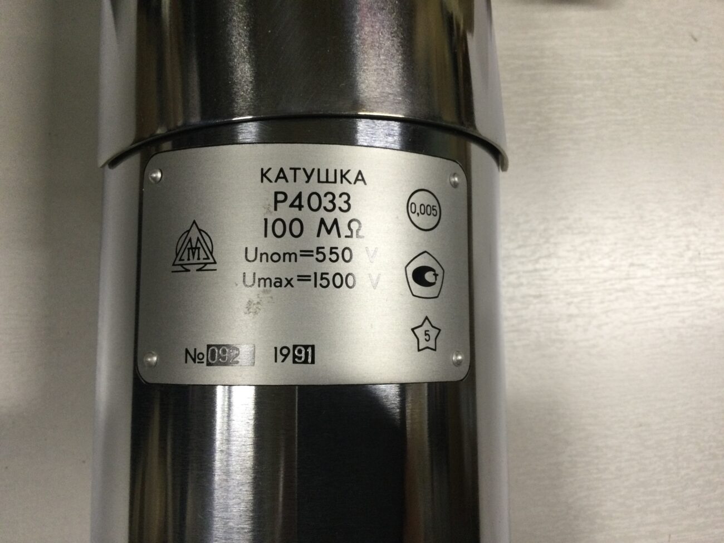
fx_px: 648
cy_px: 272
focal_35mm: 31
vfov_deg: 45.4
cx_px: 362
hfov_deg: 58.4
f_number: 2.4
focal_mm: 3.3
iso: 100
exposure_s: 1/33
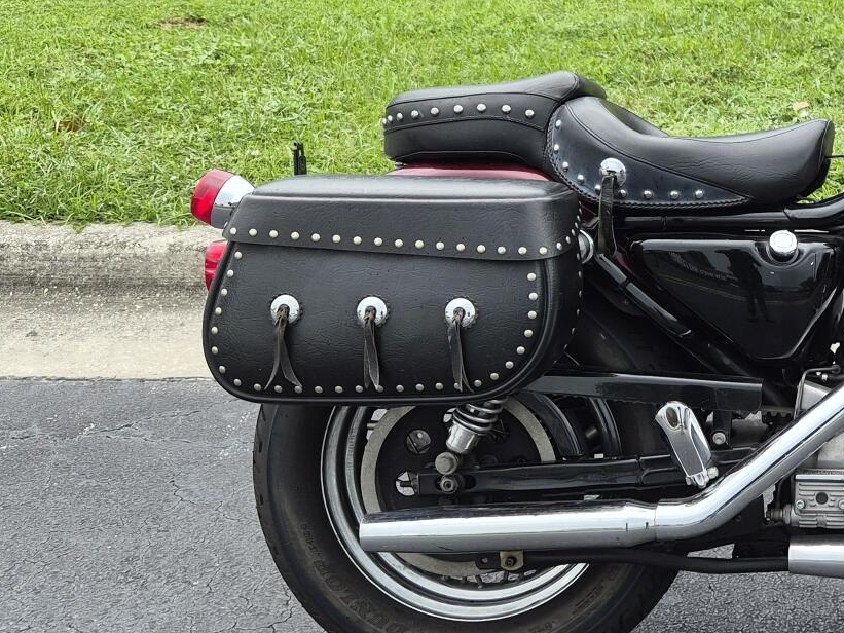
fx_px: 1366
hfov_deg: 31.4
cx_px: 873
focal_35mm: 56
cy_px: 219
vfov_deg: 26.0
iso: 80
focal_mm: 5.4
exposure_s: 1/1188
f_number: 1.8
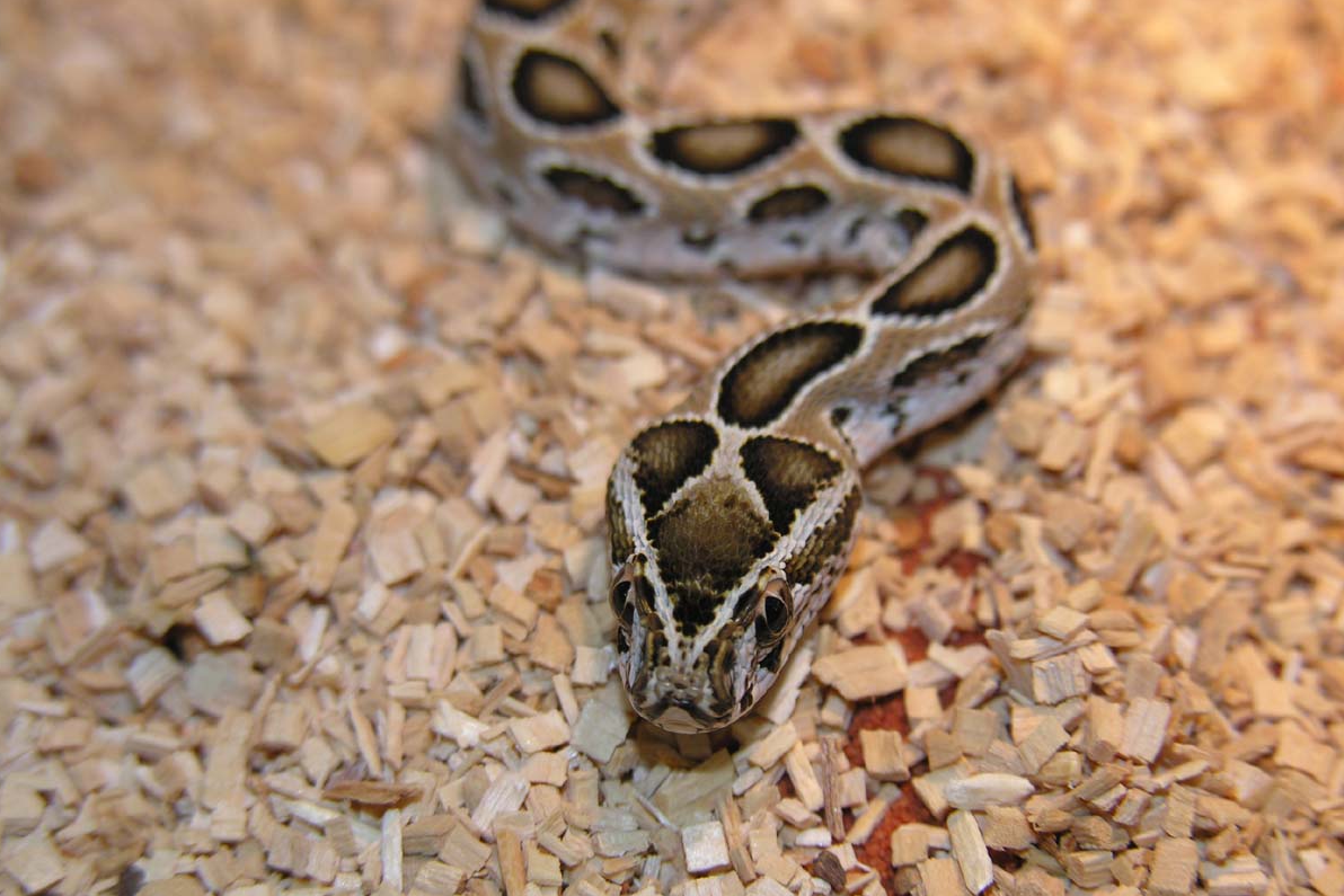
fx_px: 4966
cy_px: 485
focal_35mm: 133
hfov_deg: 15.4
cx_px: 669
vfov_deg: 10.3
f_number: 3.8
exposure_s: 1/60.1
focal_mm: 32.4
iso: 50
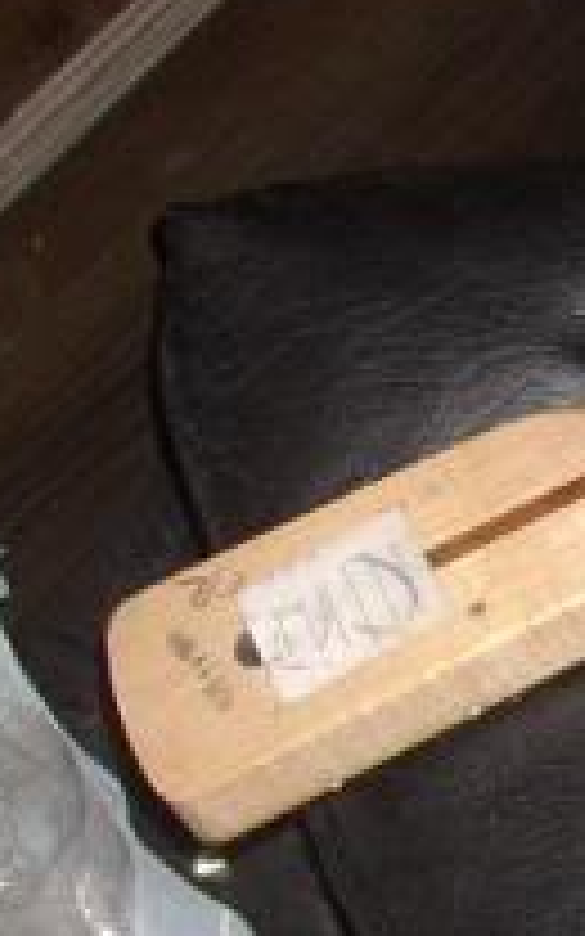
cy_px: 495
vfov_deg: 13.9
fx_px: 3852
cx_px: 1678
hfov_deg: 7.7
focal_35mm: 151
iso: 64
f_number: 2.8
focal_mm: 6.2
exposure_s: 1/60
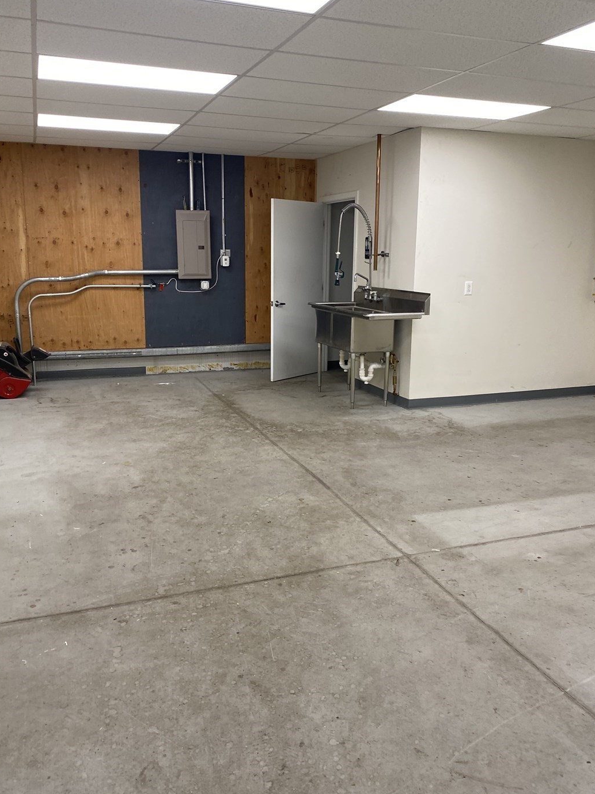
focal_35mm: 29
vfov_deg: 61.6
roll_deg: -0.2
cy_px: 383
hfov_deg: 48.2
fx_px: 665
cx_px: 278
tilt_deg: -12.2
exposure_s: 1/120
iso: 125
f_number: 1.8
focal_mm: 4.25
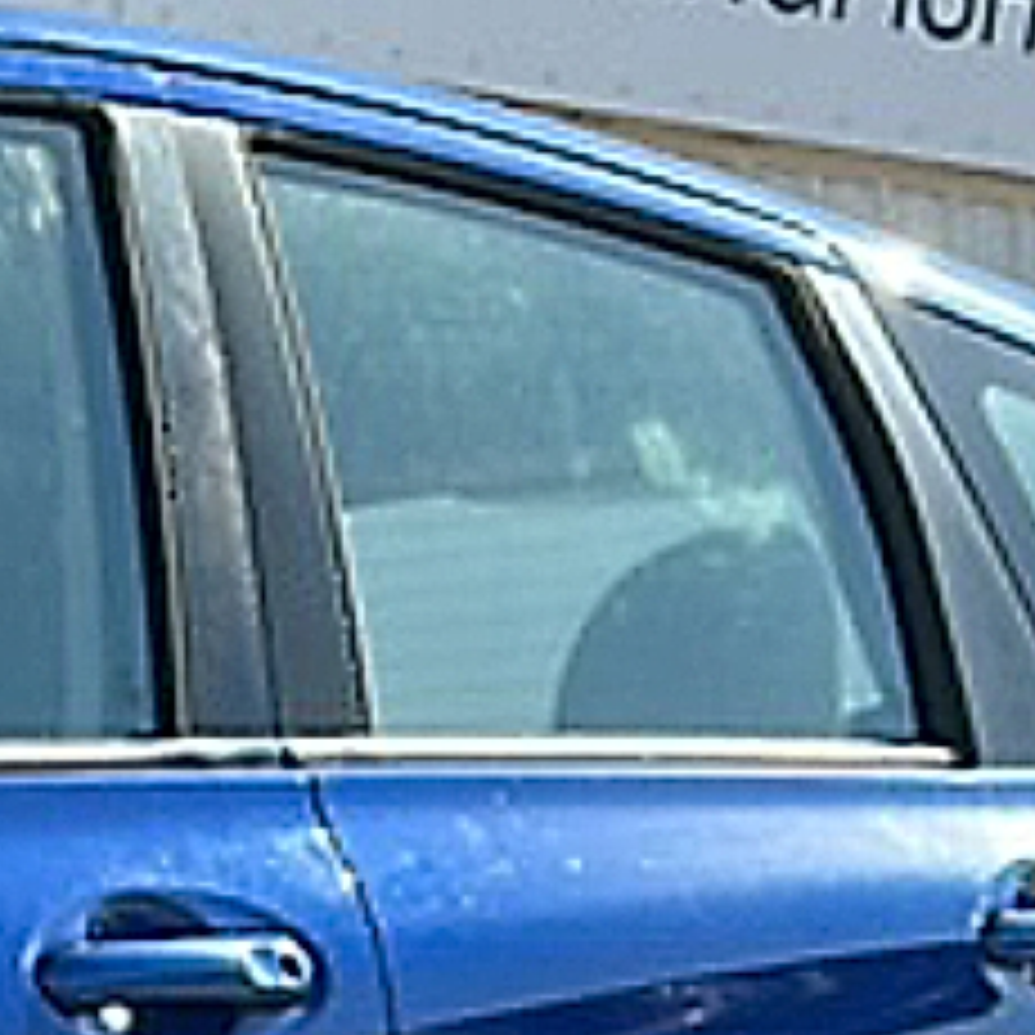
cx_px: -1161
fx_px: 5818
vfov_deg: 10.0
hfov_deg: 9.4
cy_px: 1224
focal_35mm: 172
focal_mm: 6.86
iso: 80
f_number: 1.78
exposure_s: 1/3891
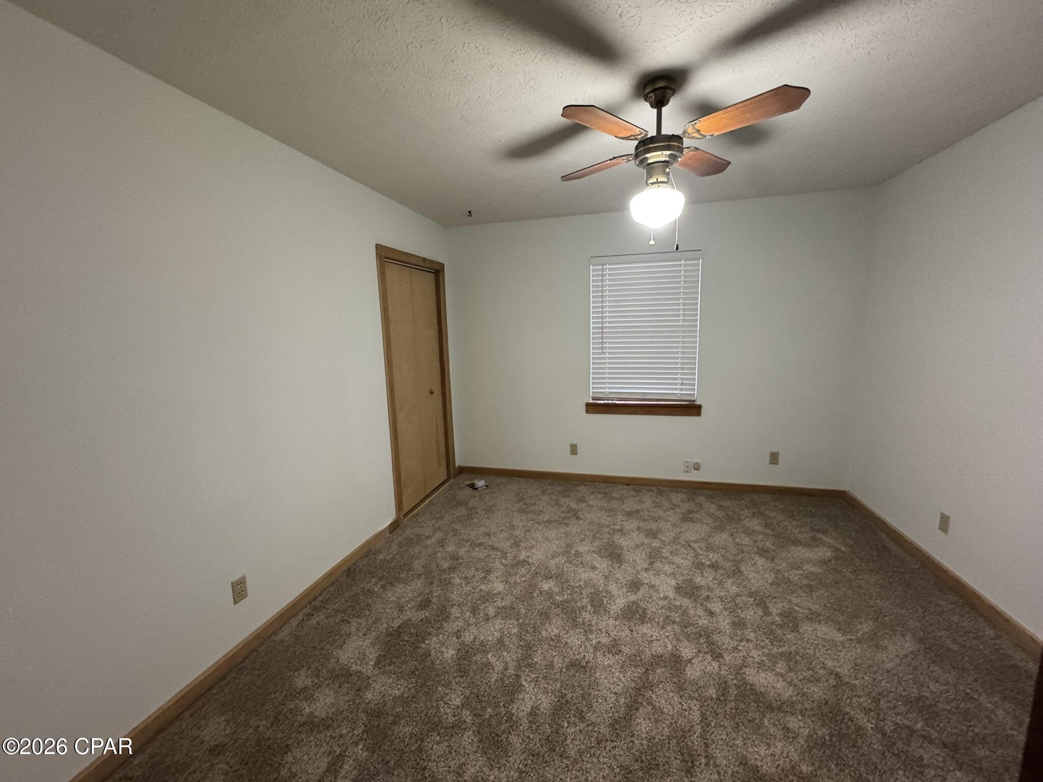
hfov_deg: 102.1
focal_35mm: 14
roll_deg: +1.6
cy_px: 391
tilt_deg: -8.6
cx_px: 522
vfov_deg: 85.7
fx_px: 422
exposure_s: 1/60
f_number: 2.2
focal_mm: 2.22
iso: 640
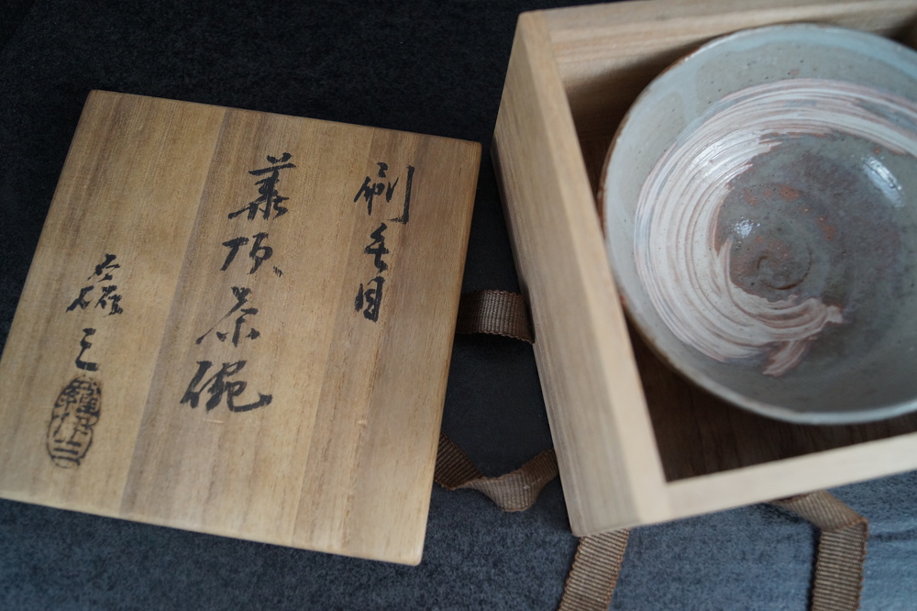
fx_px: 840
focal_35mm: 33
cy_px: 306
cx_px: 458
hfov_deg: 57.2
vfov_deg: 39.9
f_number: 4
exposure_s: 1/160
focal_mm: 22
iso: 800
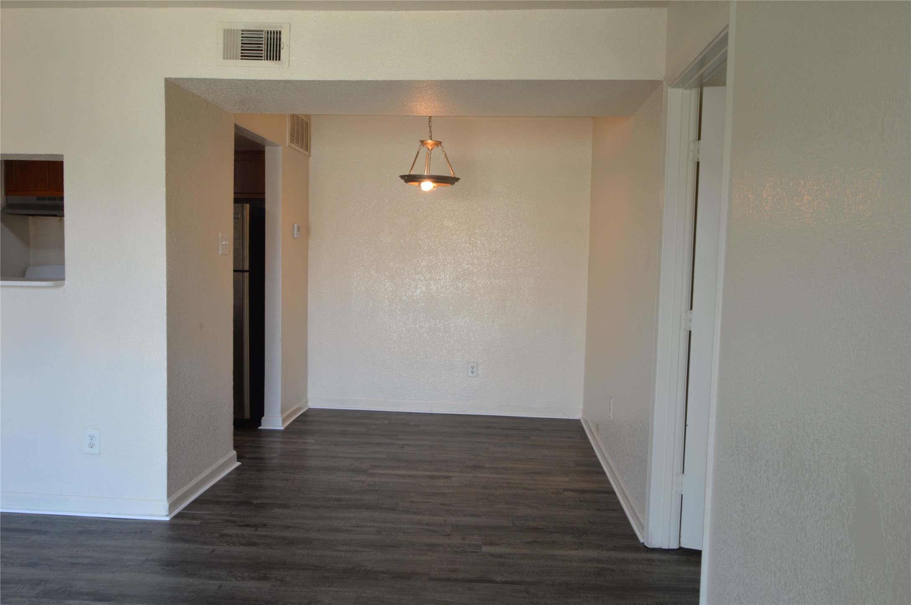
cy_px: 302
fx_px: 683
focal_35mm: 27
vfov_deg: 47.8
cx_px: 456
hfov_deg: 67.4
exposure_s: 1/1.6
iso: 100
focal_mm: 18
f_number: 16
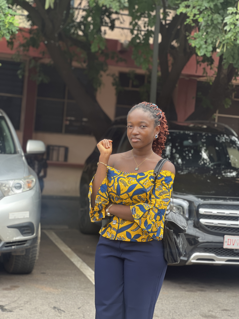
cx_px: 120
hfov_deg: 19.1
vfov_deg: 25.3
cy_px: 160
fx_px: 709
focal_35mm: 77
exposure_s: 1/121
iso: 50
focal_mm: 9
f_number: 2.8
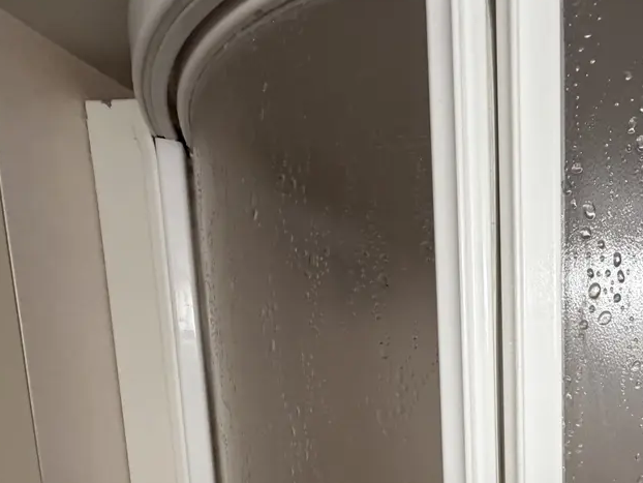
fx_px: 502
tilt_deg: -6.0
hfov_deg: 57.1
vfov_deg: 45.6
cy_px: 451
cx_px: 568
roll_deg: +1.2
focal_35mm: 27
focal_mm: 2.22
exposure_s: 1/120
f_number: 2.2
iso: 320
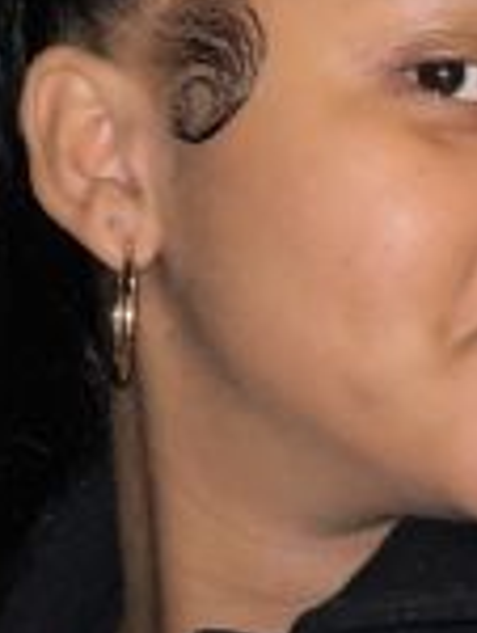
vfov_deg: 9.4
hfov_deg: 7.2
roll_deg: -4.9
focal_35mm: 208
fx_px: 3811
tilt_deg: -0.2
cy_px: 599
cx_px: 321
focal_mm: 6
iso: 80
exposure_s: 1/21
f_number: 2
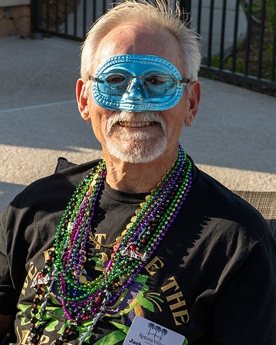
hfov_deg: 15.2
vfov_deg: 18.9
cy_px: 202
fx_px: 1035
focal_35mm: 101
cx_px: 124
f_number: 10
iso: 1800
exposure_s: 1/1250
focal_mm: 60
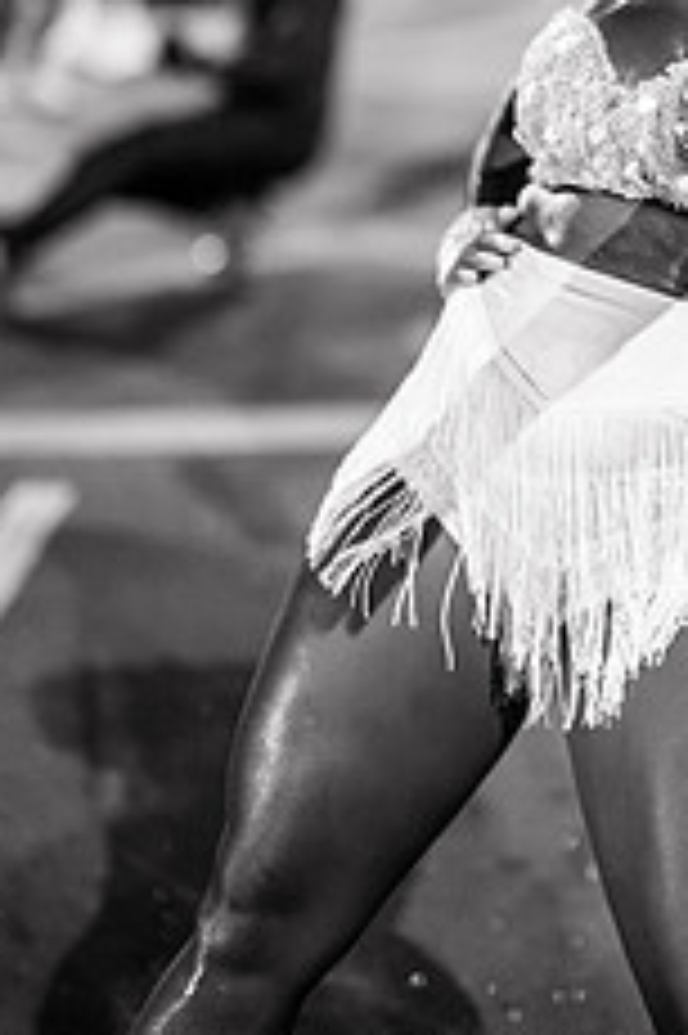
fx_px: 2813
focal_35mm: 98
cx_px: 612
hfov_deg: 13.8
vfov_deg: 20.5
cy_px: 135
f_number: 1.2
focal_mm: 50
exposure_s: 1/320
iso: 2000
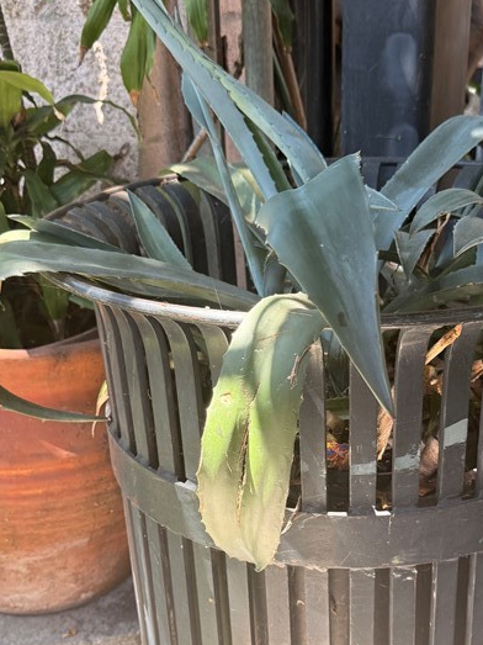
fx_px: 875
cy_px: 421
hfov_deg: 30.8
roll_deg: +0.5
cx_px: 291
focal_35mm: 47
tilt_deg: -24.6
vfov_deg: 40.0
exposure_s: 1/243
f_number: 1.78
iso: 100
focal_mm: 6.76
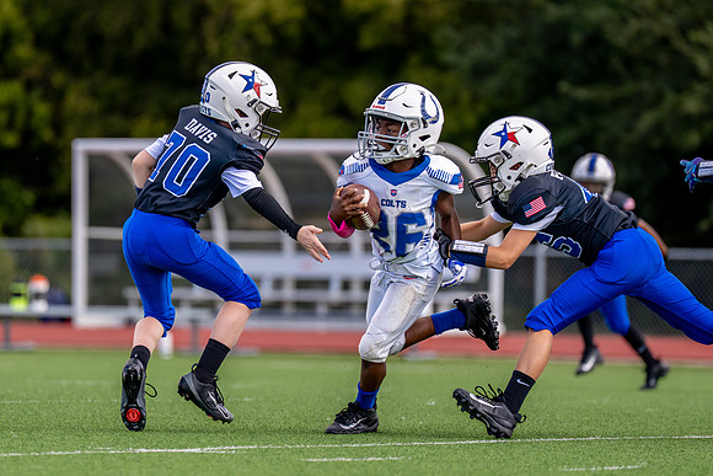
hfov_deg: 5.8
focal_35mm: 354
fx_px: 7003
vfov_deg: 3.9
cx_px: 304
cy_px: 273
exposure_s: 1/2500
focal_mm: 200
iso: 250
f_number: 2.8
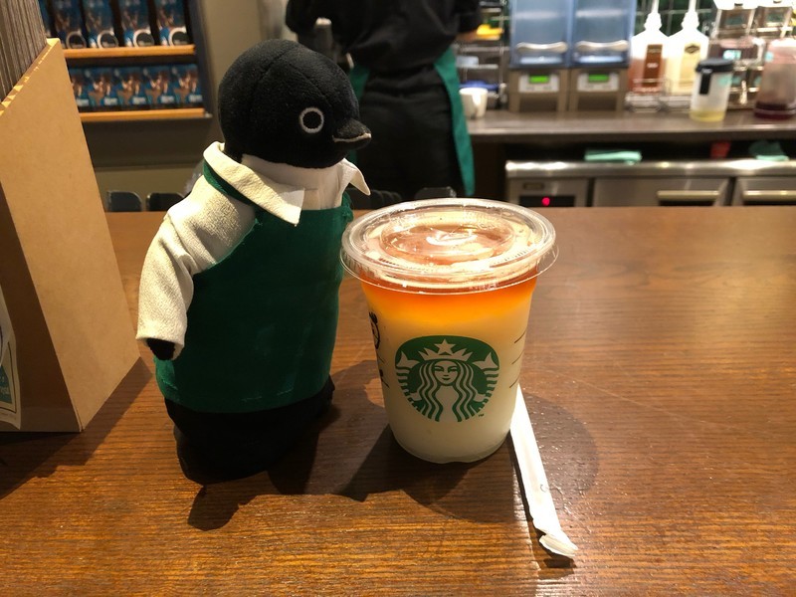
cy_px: 298
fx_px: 644
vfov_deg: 49.7
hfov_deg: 63.4
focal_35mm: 28
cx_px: 398
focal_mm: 3.99
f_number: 1.8
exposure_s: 1/5
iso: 100
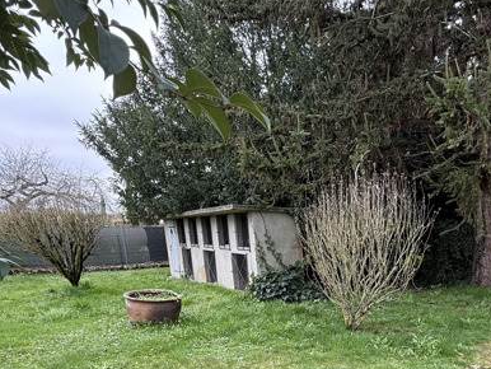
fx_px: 412
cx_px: 324
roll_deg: +2.5
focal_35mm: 29
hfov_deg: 60.3
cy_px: 316
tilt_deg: -14.1
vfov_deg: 44.9
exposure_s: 1/147
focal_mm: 2.22
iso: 50
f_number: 2.2
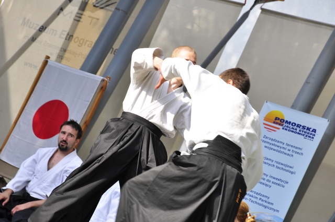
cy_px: 111
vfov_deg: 11.4
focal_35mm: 120
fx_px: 1115
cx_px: 168
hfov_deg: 17.1
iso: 200
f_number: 9
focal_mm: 80
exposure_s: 1/160
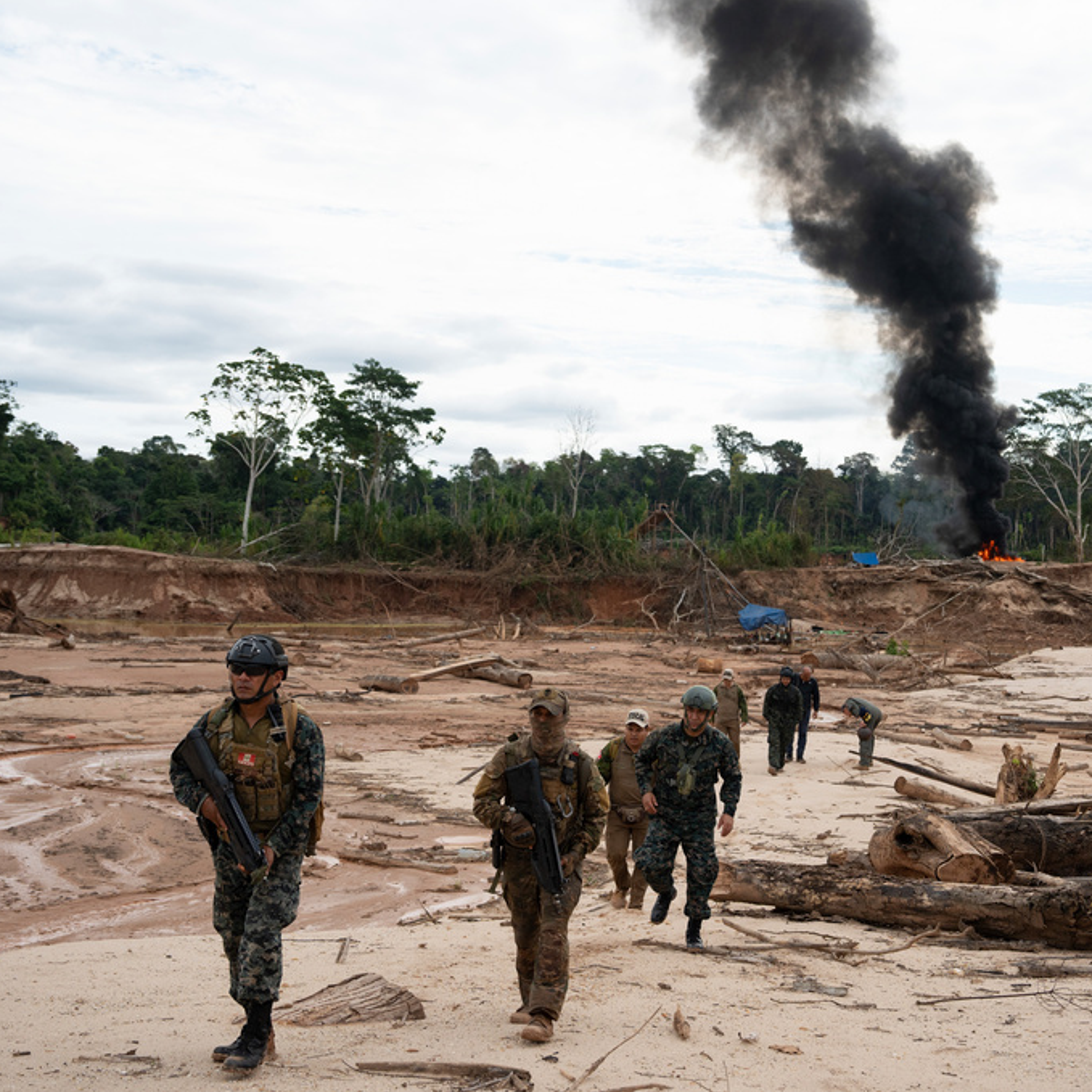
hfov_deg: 33.7
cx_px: 725
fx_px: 1785
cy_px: 545
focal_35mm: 50
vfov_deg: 34.0
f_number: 4
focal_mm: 39
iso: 400
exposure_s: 1/2500
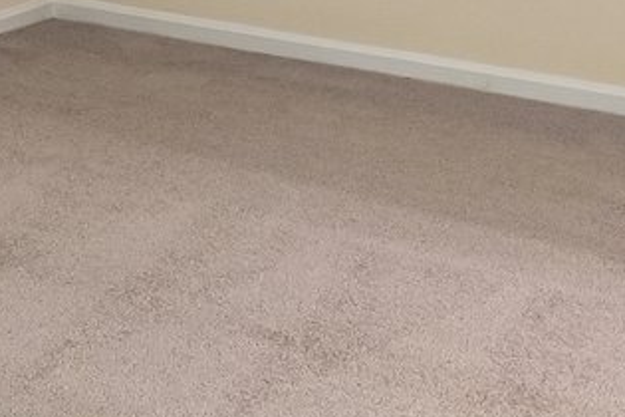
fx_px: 1580
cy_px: -360
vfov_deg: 13.3
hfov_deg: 19.3
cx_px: -339
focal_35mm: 91
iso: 400
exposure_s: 1/13
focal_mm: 14
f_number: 8
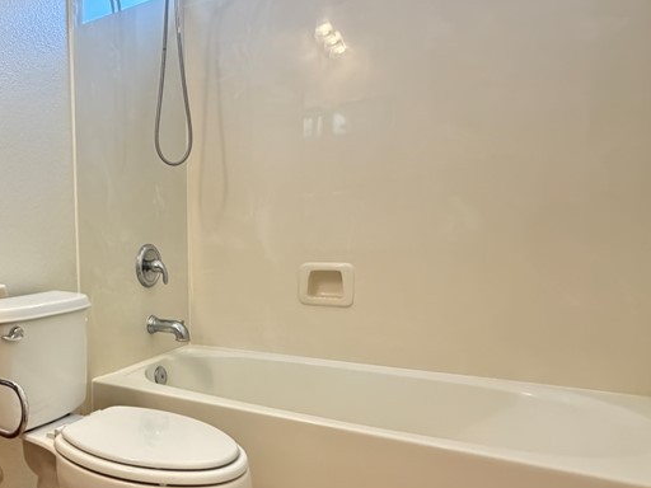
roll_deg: +2.3
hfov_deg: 56.0
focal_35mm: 28
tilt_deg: -4.8
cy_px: 283
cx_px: 81
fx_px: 527
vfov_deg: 49.5
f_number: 2.2
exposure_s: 1/60
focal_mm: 2.22
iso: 1000
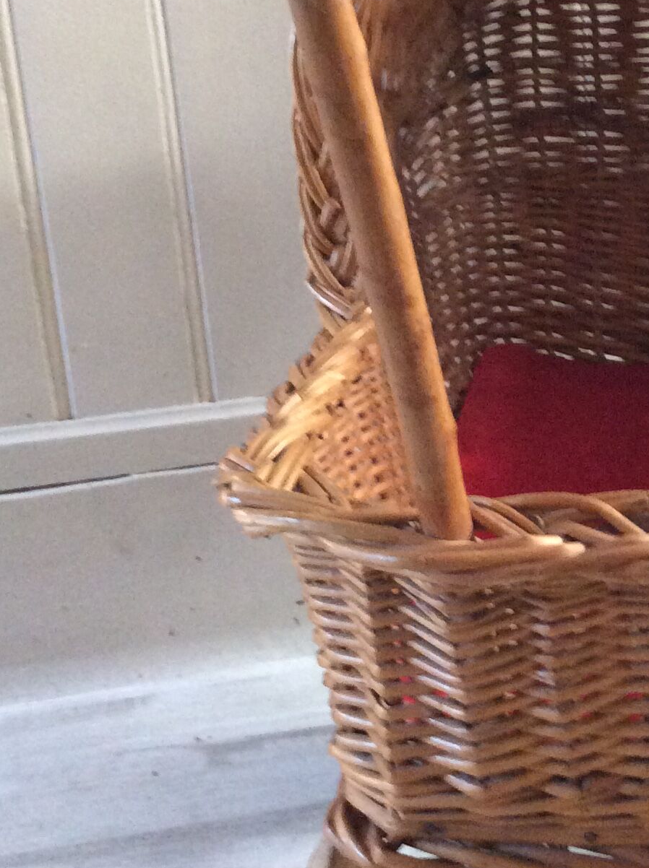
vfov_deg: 28.1
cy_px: 301
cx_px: 664
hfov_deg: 20.5
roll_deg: +1.0
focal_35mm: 69
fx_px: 1729
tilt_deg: -20.3
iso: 250
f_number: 2.4
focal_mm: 3.3
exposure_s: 1/25
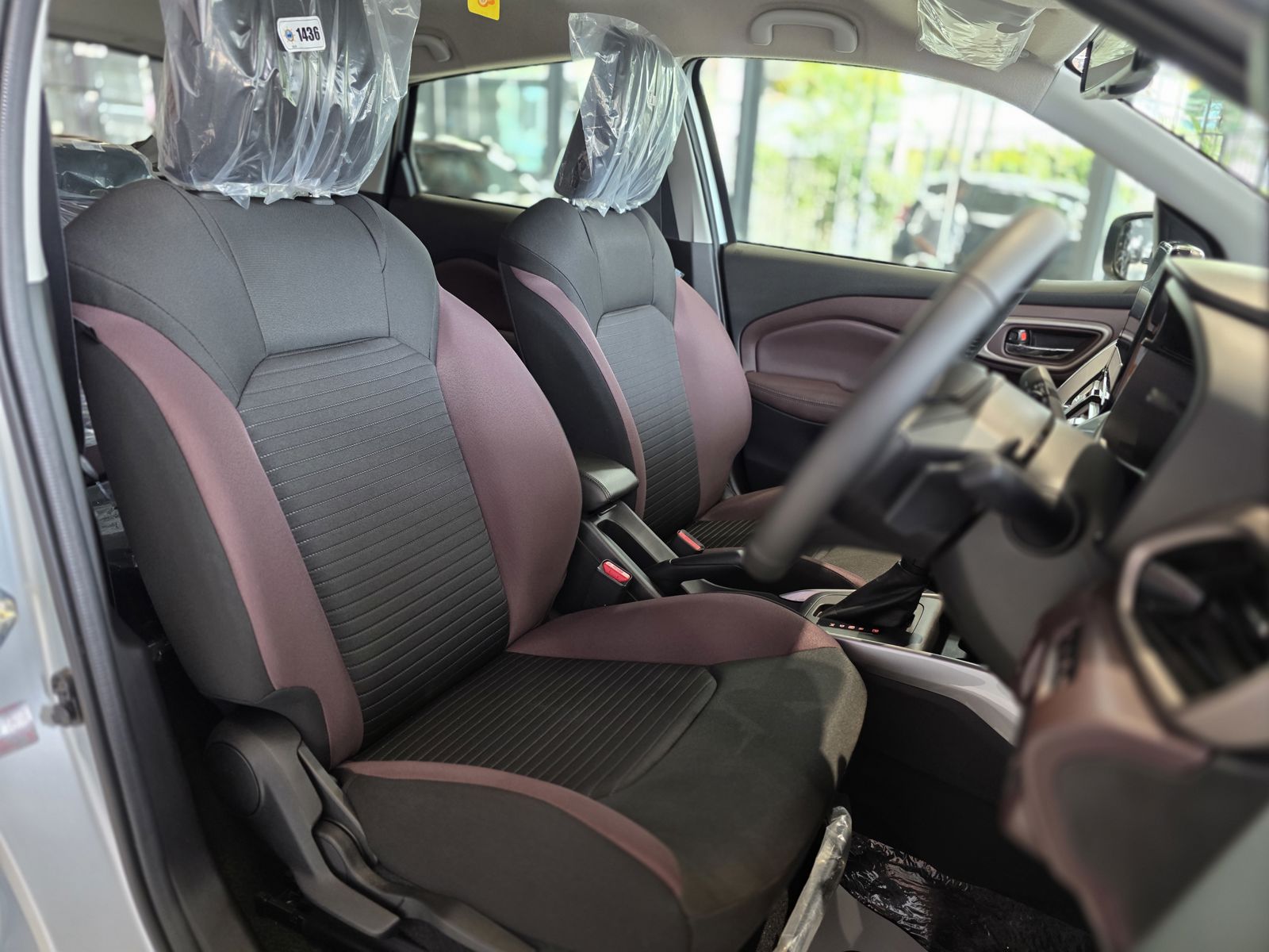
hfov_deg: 73.9
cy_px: 476
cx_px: 634
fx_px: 843
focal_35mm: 23
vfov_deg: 58.9
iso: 320
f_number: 1.7
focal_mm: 6.3
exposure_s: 1/100
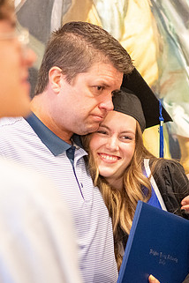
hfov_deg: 13.0
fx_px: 827
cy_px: 182
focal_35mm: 105
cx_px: 122
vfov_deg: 19.4
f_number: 1.8
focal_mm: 50
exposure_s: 1/250
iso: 4000
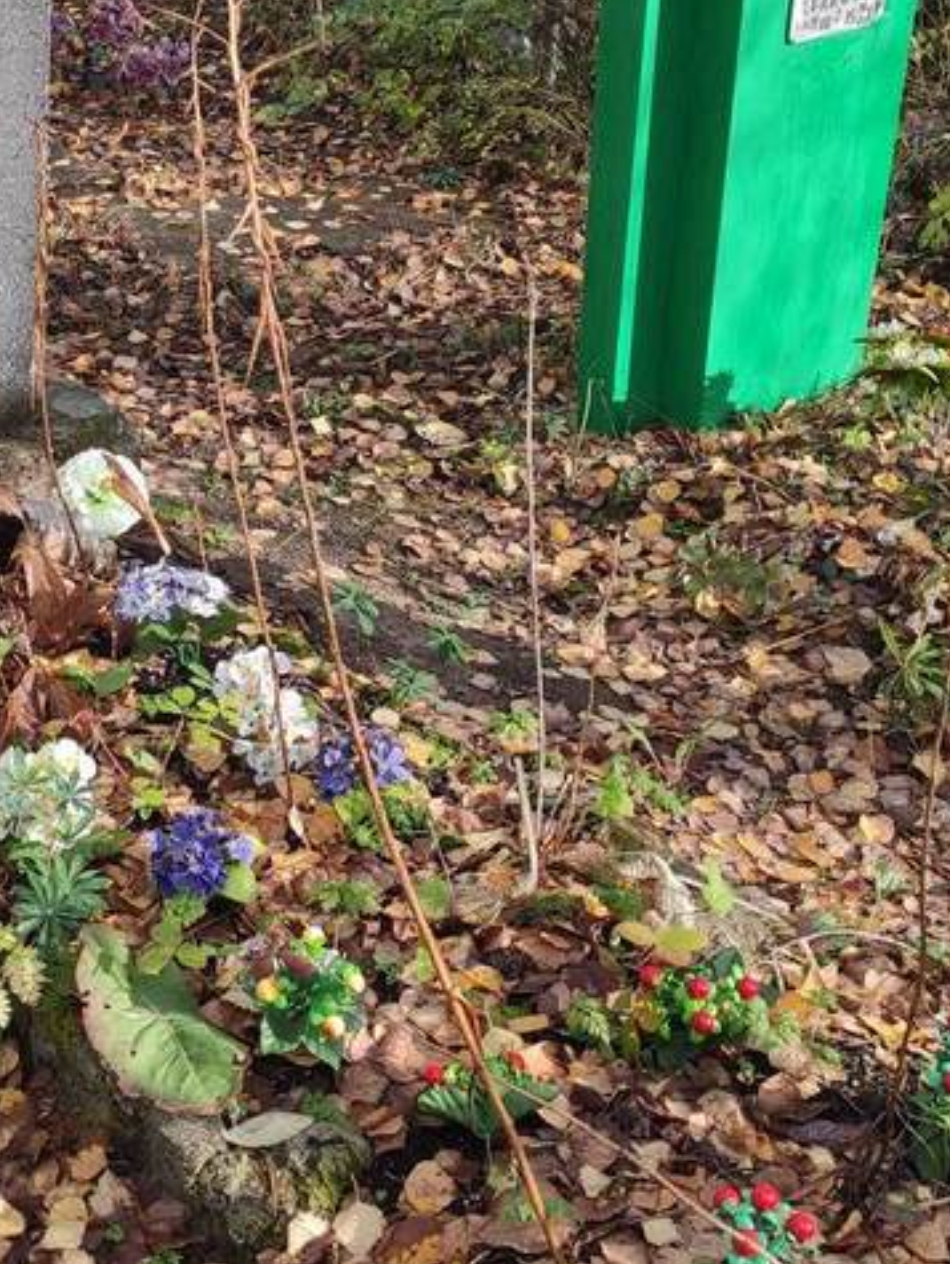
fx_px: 2046
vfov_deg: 34.1
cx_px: 247
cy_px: 455
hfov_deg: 25.8
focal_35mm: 56
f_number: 1.75
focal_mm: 4.77
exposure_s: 1/496
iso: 112
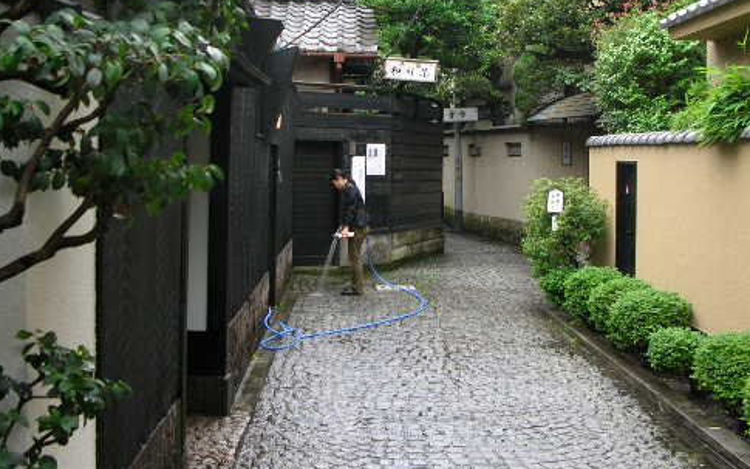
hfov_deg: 41.0
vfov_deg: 26.2
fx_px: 1001
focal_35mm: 49
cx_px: 416
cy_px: 155
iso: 50
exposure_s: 1/47.1
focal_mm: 5.8
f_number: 2.8
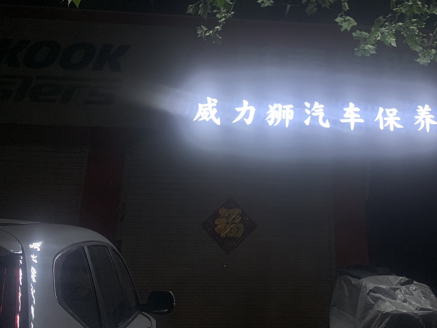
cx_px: 272
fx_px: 442
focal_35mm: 35
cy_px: 136
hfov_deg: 52.1
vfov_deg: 40.6
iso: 80
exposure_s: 1/50
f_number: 1.8
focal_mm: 4.25
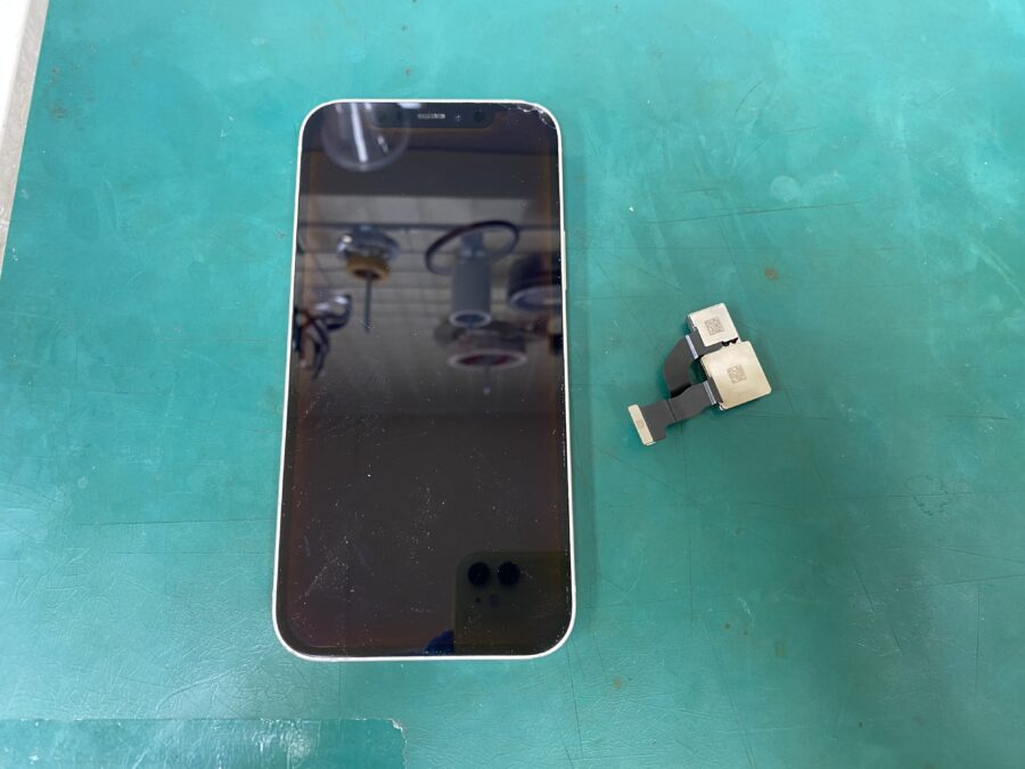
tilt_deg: -75.7
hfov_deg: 67.3
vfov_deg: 53.1
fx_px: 770
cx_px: 512
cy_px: 384
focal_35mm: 26
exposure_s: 1/50
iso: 125
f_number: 1.8
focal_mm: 4.25
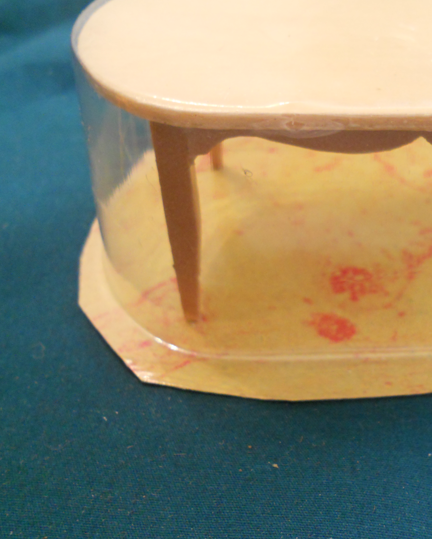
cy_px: 269
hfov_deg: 34.8
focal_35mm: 42
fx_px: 671
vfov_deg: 43.8
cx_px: 333
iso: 400
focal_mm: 5.8
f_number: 3.5
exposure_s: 1/30
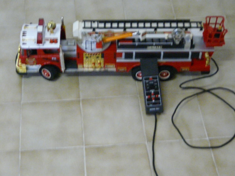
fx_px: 509
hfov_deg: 26.0
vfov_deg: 19.6
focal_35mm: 75
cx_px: 118
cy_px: 88
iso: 800
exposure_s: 1/15
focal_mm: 12.3
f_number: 3.2
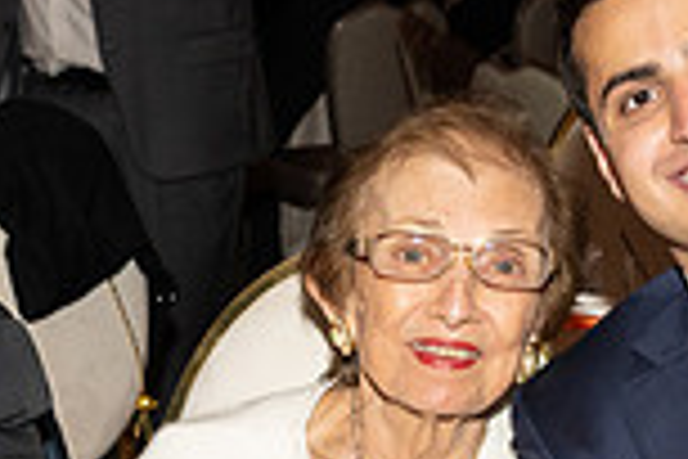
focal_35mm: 146
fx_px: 2790
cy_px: 497
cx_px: 370
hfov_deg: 14.1
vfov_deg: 9.3
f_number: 5.6
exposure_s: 1/100
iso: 800
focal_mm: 33.5
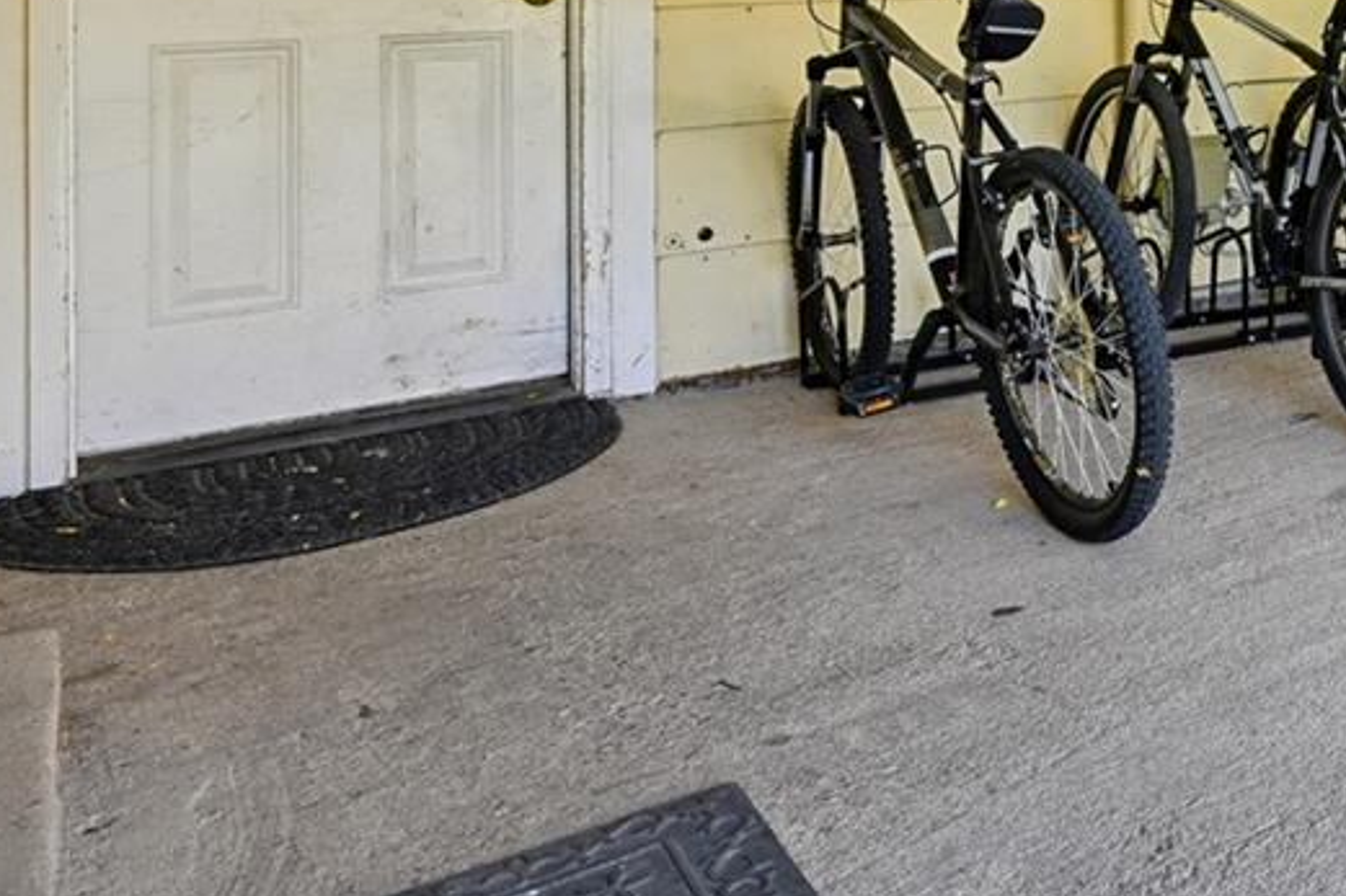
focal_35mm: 43
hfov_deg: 35.6
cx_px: 1620
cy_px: -108
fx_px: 1607
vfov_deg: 28.2
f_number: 8
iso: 110
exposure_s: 1/15
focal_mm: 14
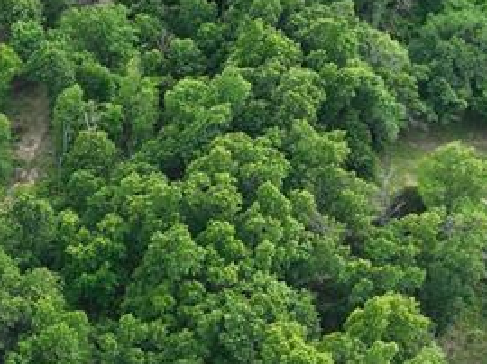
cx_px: 135
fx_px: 1279
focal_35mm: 91
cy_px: 339
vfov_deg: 16.0
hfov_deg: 21.4
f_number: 2.8
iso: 100
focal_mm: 12.29
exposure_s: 1/500
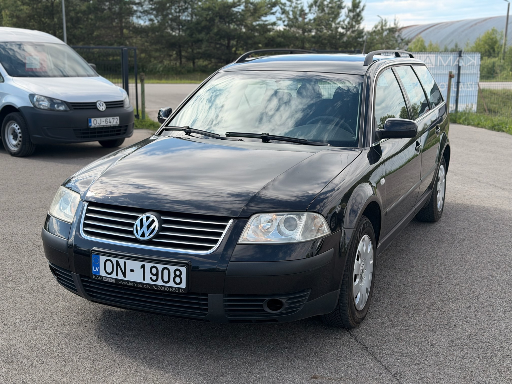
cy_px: 192
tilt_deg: -10.9
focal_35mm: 48
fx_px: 710
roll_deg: +0.1
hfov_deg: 39.7
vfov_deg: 30.3
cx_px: 256
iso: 64
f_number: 1.78
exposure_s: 1/2208
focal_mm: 6.76
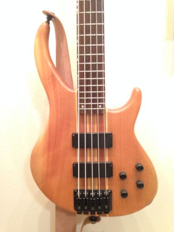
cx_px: 87
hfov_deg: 43.0
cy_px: 116
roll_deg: -1.3
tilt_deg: -11.7
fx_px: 221
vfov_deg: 55.3
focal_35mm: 33
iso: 400
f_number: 2.4
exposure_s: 1/15
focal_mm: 4.12
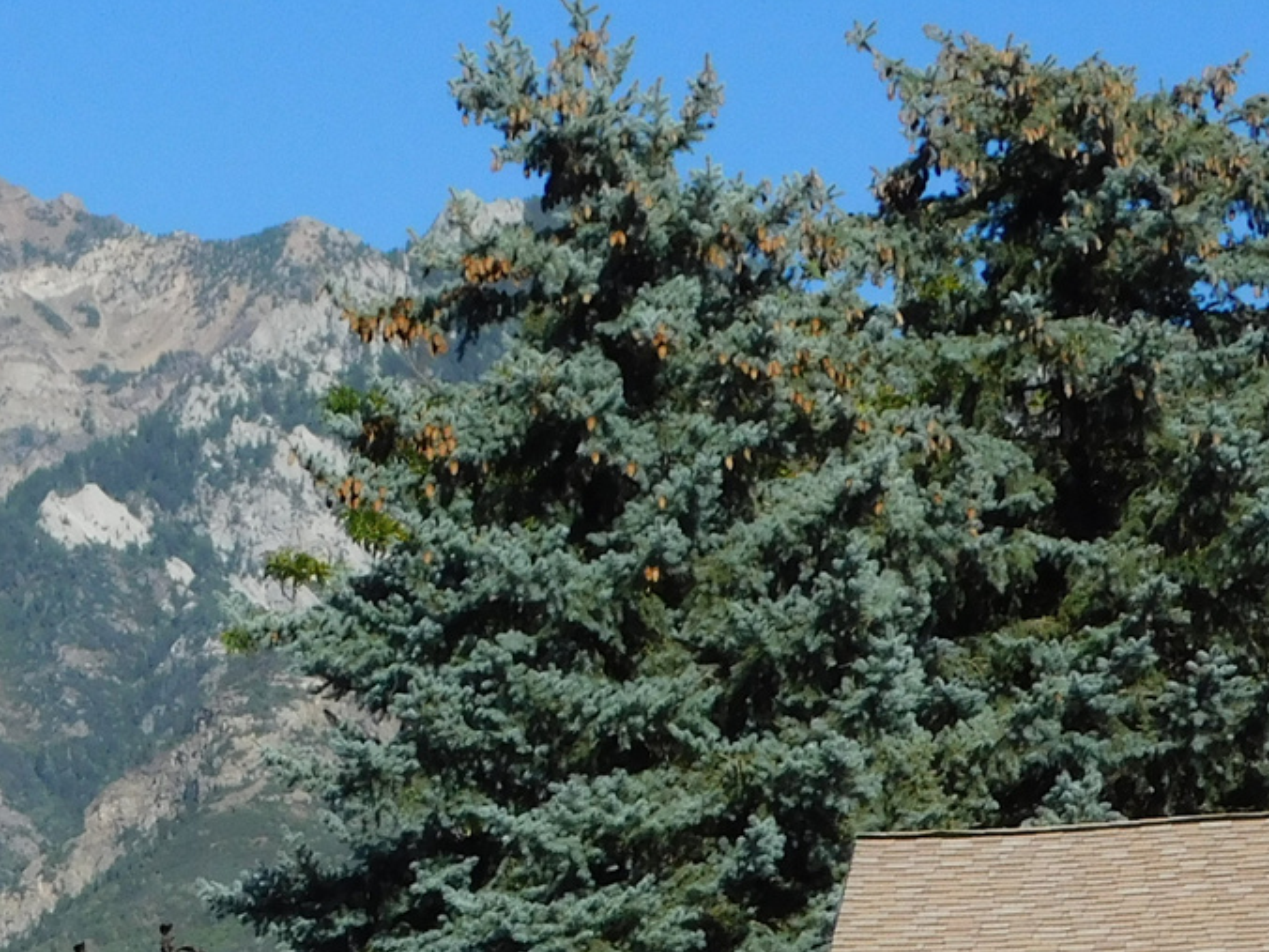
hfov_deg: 9.1
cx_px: -345
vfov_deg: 6.9
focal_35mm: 215
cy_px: 960
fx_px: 7882
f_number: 4.3
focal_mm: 12.6
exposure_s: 1/1250
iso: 125
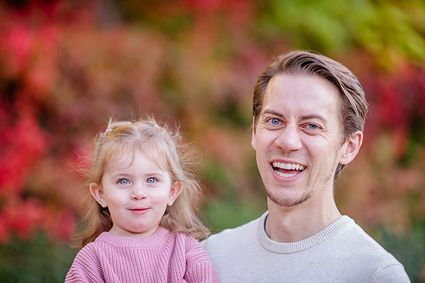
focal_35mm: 105
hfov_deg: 19.5
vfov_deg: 13.0
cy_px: 142
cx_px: 212
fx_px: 1240
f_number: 2
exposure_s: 1/160
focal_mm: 105
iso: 200
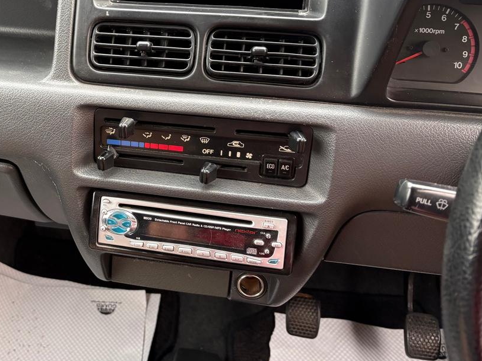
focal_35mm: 41
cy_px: 103
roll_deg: -0.5
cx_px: 108
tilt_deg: -32.3
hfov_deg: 43.9
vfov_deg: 34.6
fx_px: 571
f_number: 1.6
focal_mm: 5.96
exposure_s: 1/127
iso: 80
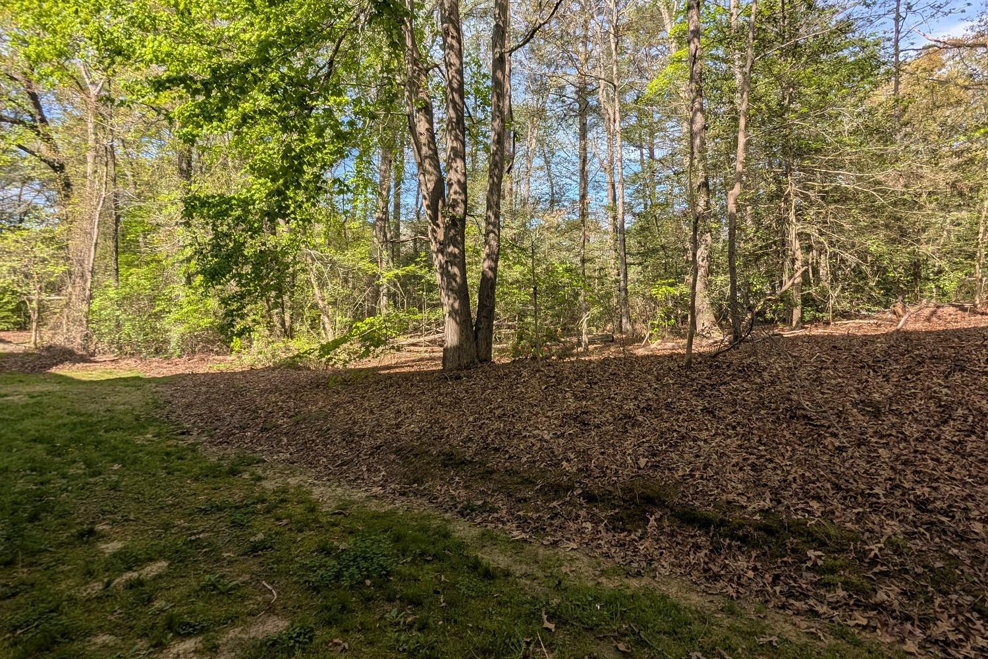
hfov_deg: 93.2
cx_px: 514
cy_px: 261
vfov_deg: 69.7
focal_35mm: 17
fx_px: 467
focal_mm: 2.02
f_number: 1.7
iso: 52
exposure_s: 1/1300
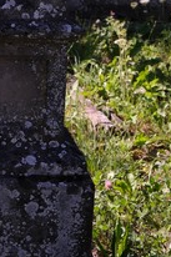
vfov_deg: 14.7
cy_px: -115
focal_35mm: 131
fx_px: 935
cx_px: -44
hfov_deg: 10.3
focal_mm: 30.2
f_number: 5.6
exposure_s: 1/850
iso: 400
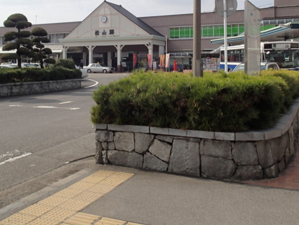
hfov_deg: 46.6
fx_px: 346
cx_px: 124
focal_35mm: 40
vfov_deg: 35.3
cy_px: 61
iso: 100
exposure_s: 1/250
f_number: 8
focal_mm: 4.5
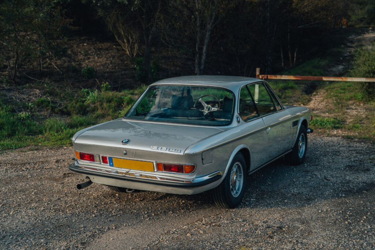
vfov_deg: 28.3
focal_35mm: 48
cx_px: 188
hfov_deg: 41.4
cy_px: 125
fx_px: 496
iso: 125
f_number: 2.8
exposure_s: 1/500
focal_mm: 47.6
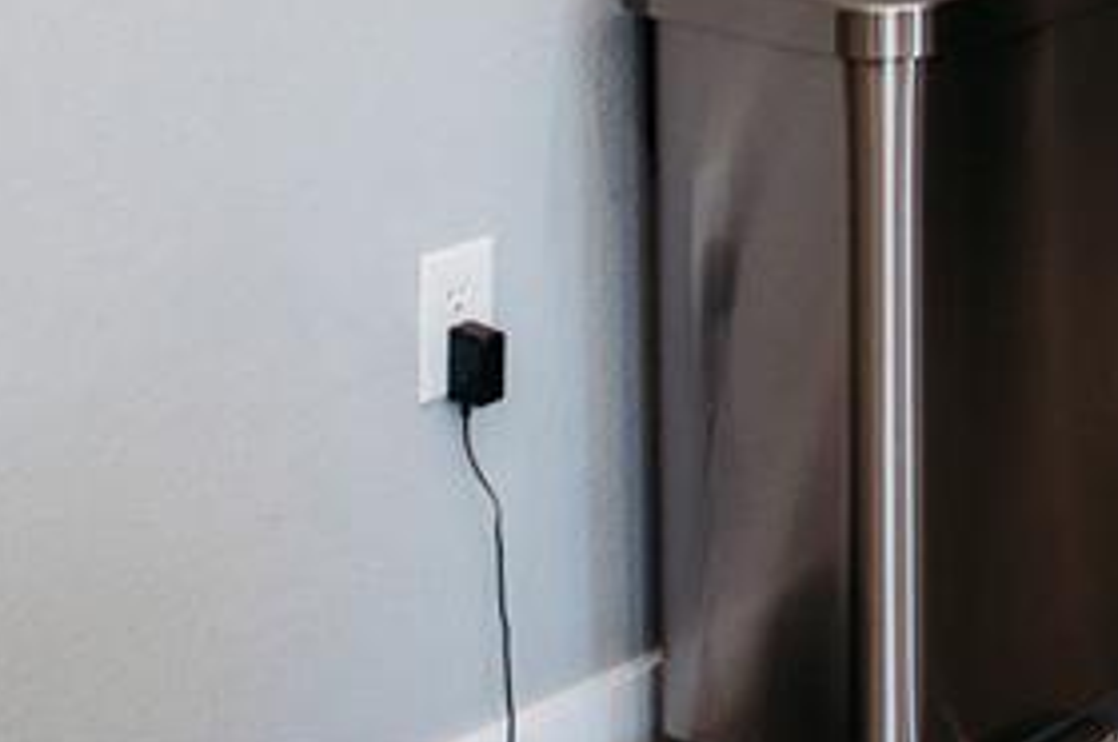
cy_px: -600
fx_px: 3970
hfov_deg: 15.3
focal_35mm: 128
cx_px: 1437
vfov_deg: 10.1
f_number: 2.2
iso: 640
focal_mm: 35
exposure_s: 1/400
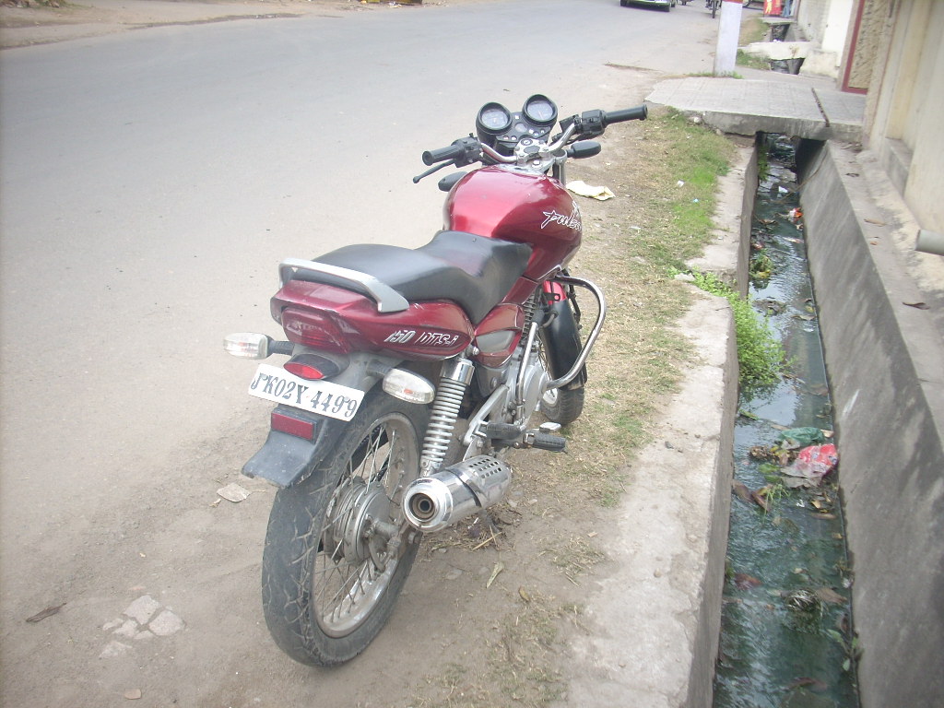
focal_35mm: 37
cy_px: 354
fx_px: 1009
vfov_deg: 38.7
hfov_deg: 50.1
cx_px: 472
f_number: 2.8
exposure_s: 1/169
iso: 64
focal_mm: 6.2
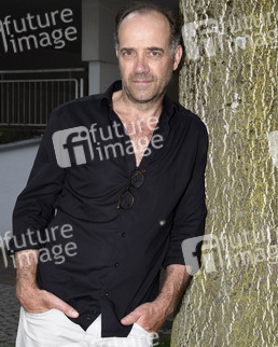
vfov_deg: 29.5
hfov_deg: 23.9
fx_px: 658
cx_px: 139
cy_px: 196
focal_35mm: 64
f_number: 10
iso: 640
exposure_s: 1/160
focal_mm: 55
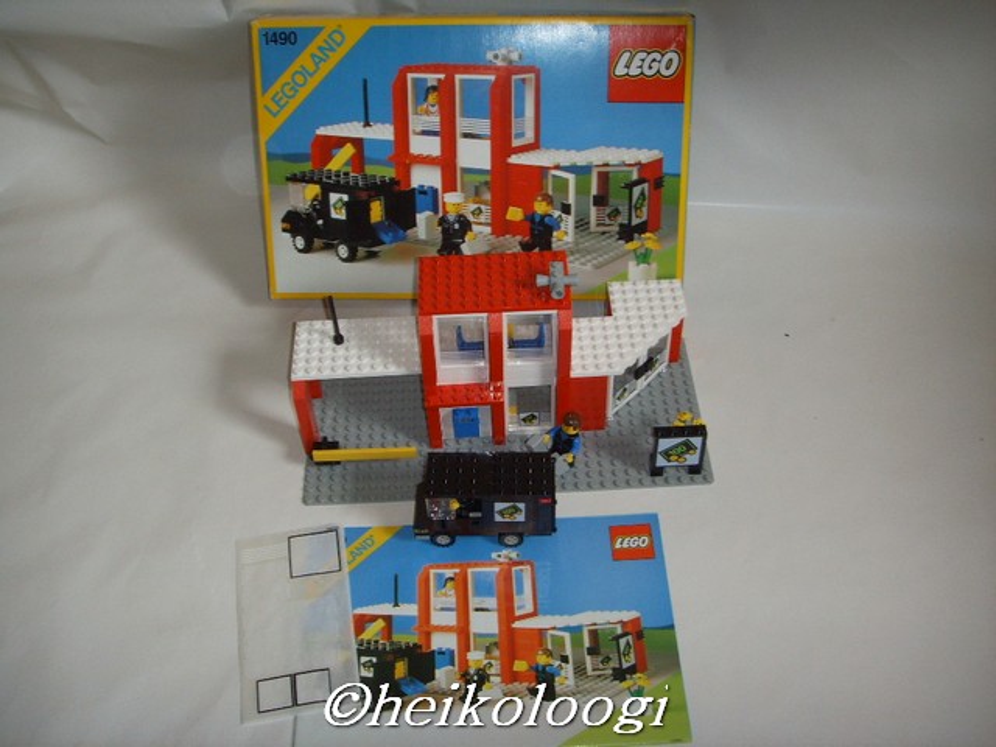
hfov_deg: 47.9
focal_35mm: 39
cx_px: 498
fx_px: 1122
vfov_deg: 36.8
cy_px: 374
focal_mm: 6.6
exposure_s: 1/45
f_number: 3.5
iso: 100
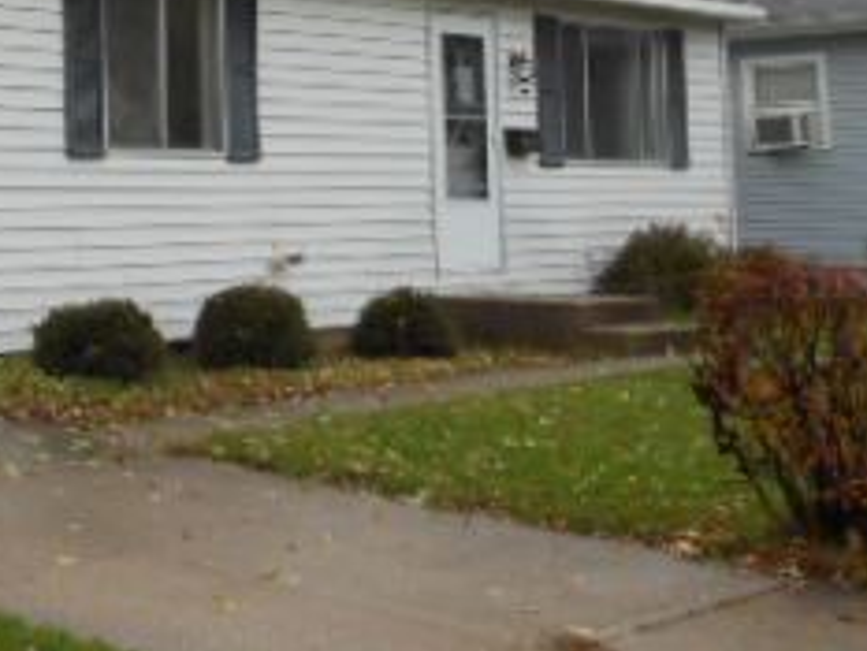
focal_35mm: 77
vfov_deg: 18.8
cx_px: -145
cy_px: 60
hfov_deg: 23.4
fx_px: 1930
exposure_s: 1/60
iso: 80
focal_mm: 5
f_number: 3.7
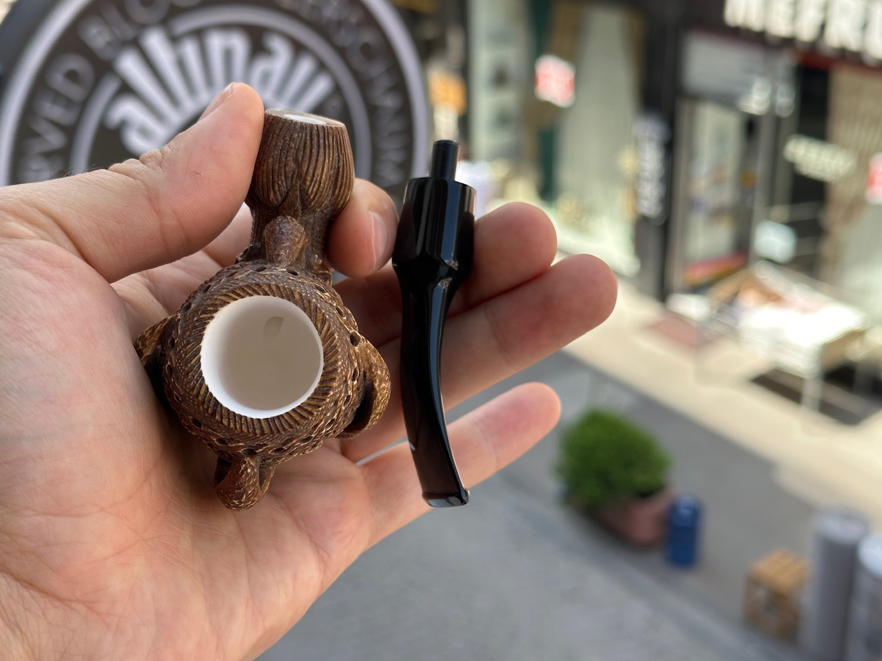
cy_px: 330
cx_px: 441
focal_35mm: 48
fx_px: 1223
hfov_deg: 39.7
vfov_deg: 30.3
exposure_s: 1/654
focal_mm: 6.86
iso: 64
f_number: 1.78
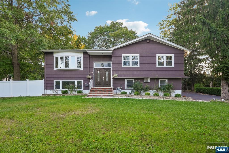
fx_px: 102
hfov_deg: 96.8
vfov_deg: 73.7
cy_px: 76
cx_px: 114
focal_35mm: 16
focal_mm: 16
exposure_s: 1/20
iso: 400
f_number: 8
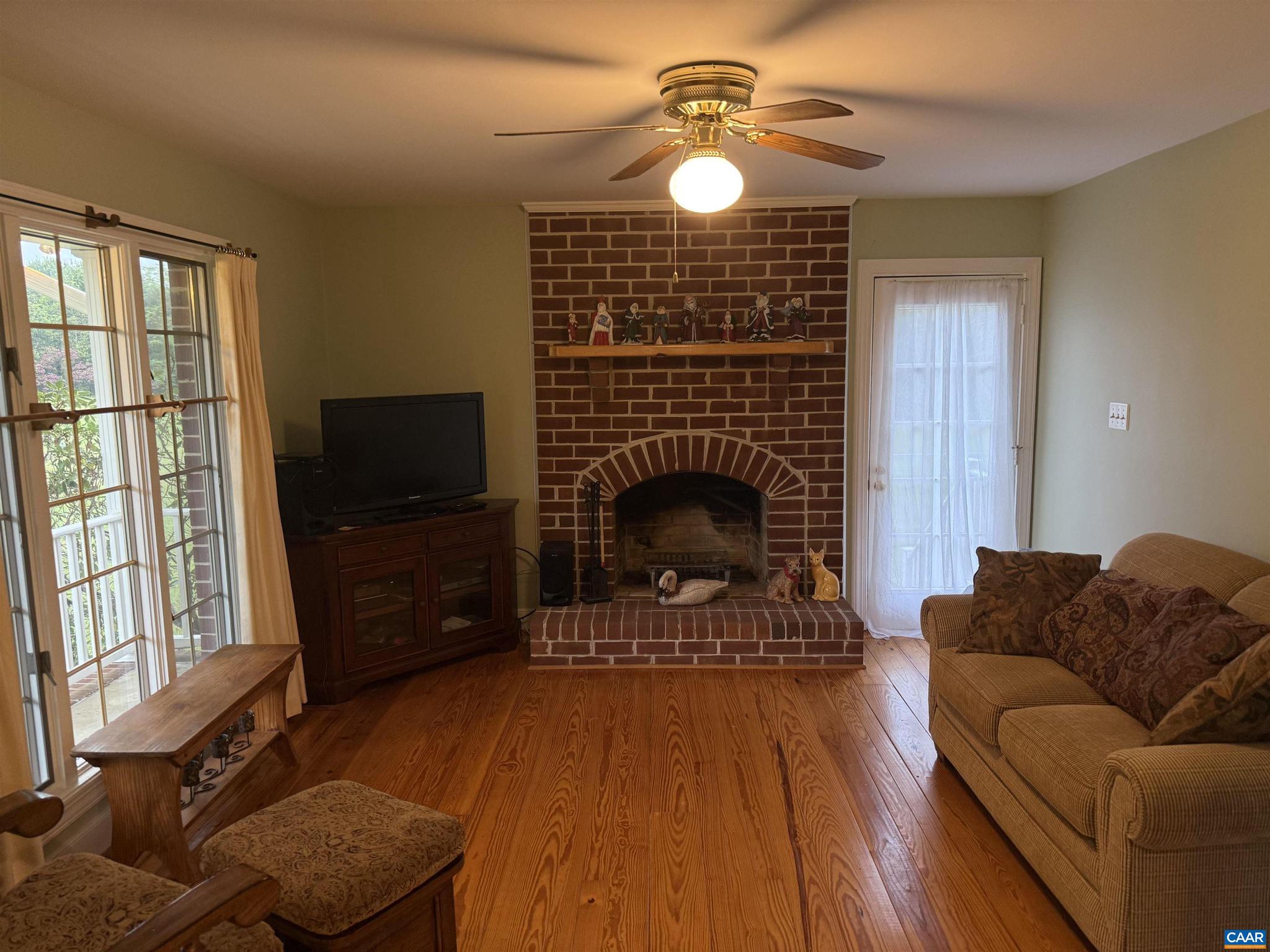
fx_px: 881
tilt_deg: -6.7
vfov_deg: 56.8
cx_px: 635
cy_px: 476
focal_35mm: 24
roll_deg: +0.9
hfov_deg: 71.6
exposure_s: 1/60
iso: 160
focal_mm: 6.76
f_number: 1.78
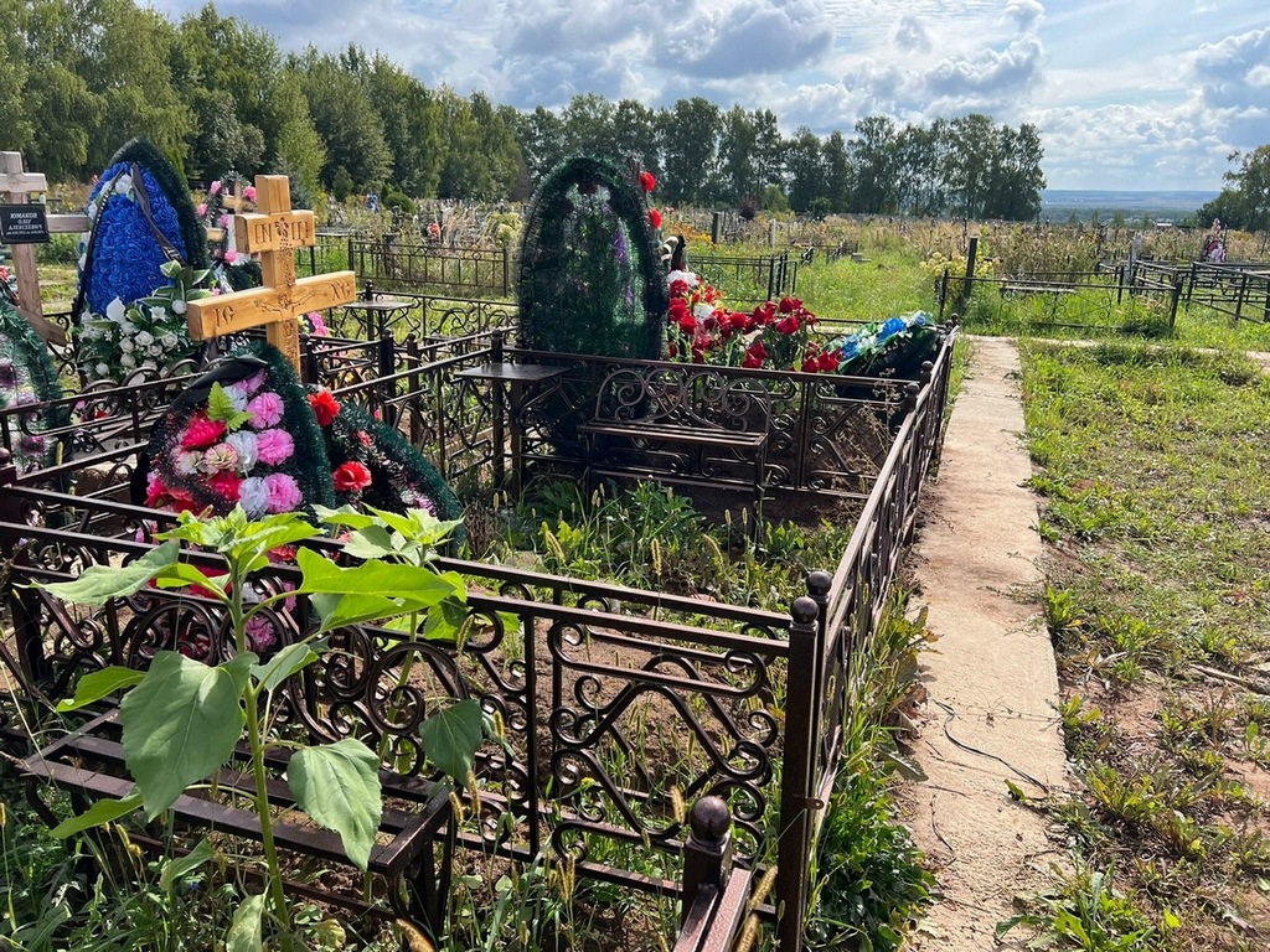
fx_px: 954
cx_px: 635
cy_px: 476
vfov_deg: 53.1
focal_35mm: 26
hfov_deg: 67.3
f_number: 1.5
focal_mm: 5.7
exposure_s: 1/2762
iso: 50
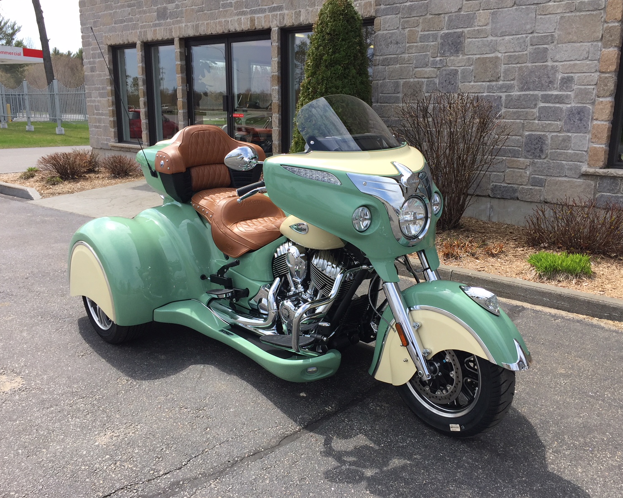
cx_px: 337
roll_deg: -1.2
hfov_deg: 57.1
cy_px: 251
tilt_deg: -13.1
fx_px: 572
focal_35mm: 31
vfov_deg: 47.1
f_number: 2.2
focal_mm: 4.15
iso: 32
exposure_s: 1/1199
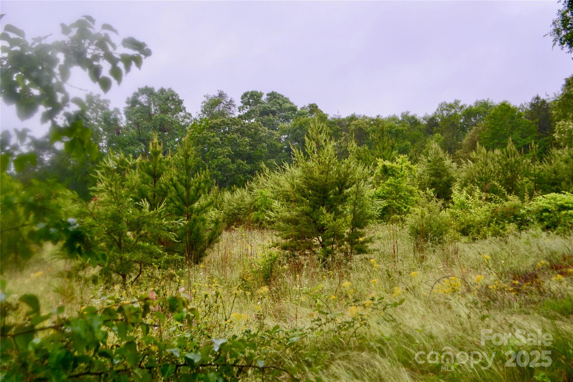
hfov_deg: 53.1
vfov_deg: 36.9
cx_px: 286
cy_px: 191
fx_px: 573
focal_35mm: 36
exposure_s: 1/125
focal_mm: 24
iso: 200
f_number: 5.6
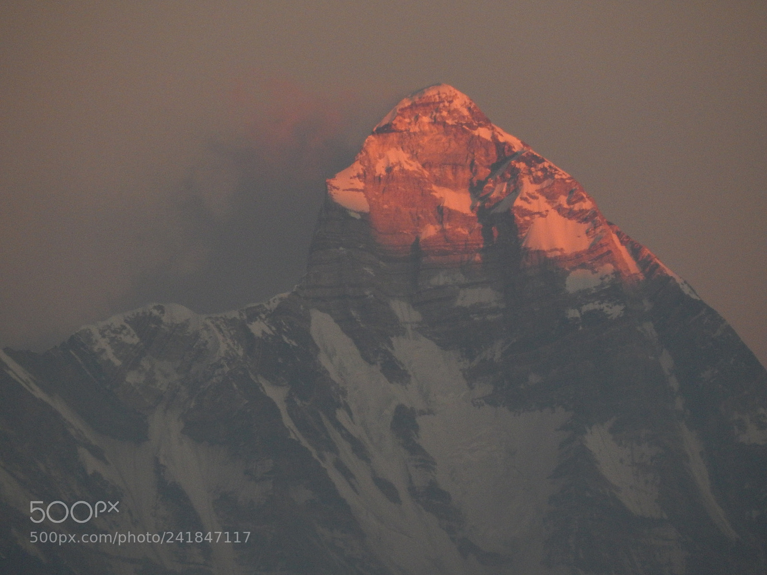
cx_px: 384
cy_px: 288
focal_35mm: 675
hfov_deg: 2.9
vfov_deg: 2.2
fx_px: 14956
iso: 400
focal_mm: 120
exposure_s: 1/80
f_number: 5.8
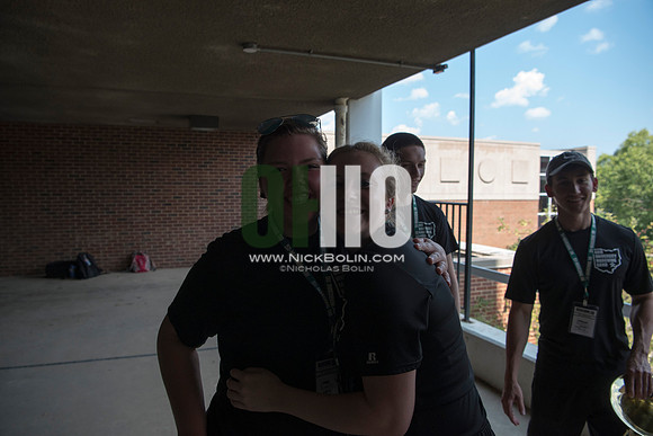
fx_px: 435
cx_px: 326
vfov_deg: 53.2
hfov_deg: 73.7
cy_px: 218
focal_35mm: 24
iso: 640
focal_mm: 24
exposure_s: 1/1000
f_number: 5
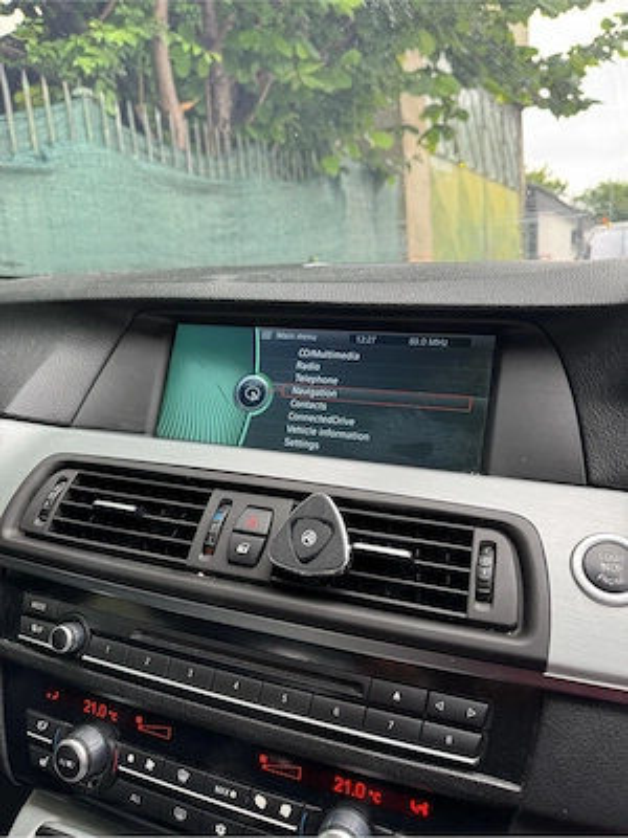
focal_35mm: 24
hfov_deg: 56.8
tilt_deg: -12.5
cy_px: 419
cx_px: 314
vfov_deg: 71.6
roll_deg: +5.0
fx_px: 581
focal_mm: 6.76
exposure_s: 1/121
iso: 100
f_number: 1.78
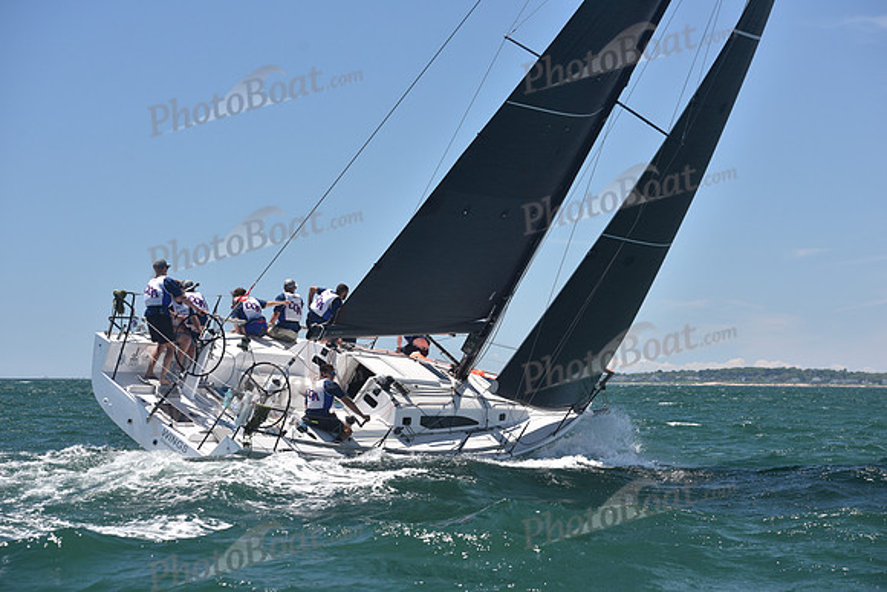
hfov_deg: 23.6
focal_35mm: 86
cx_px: 444
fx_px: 2119
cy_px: 296
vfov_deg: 15.9
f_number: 5.6
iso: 320
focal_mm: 86
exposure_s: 1/800
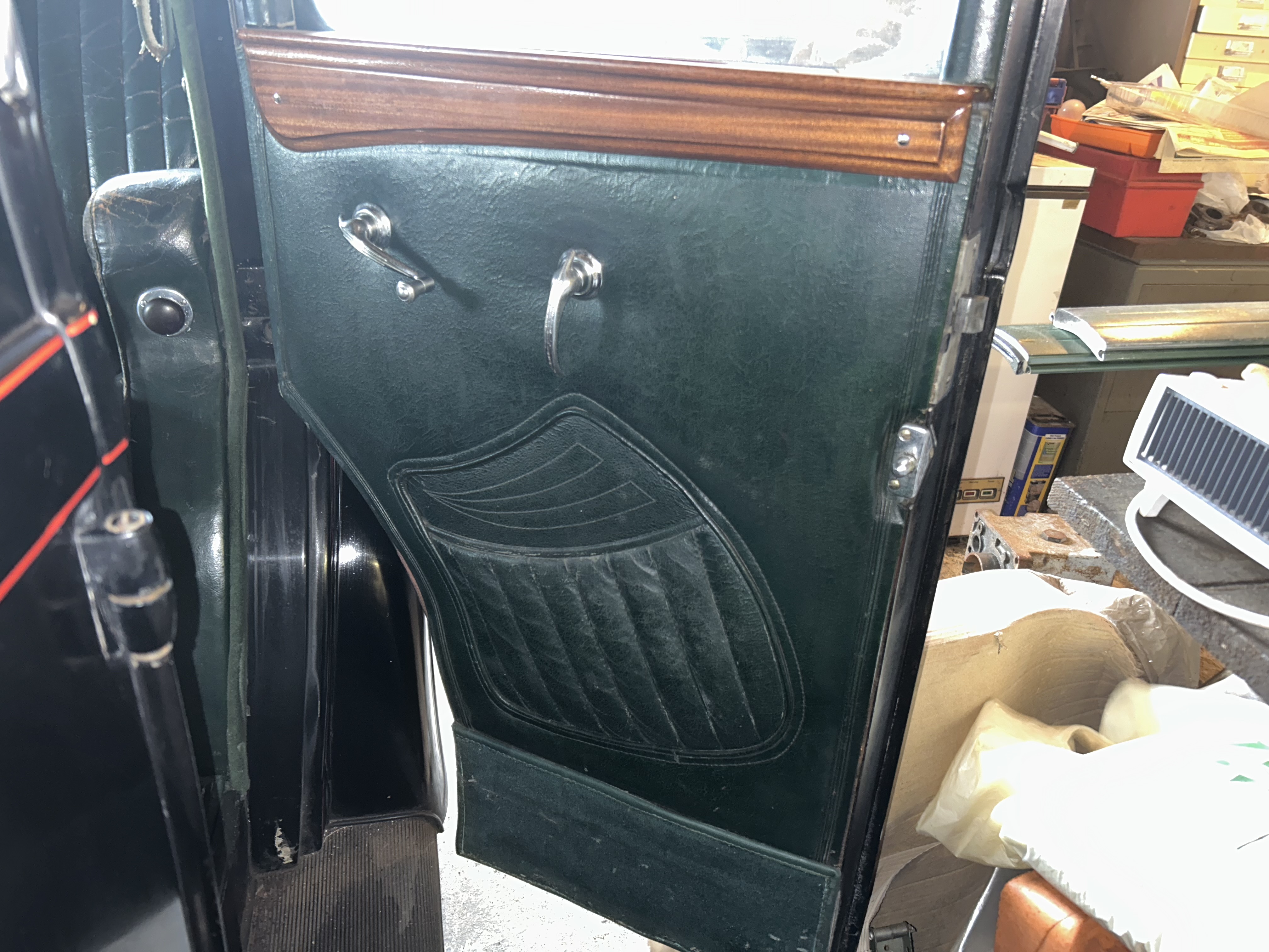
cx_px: 634
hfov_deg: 67.3
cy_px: 476
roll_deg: -4.2
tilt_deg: -27.6
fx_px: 953
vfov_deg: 53.1
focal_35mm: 26
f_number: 1.5
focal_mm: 5.7
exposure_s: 1/5
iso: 100
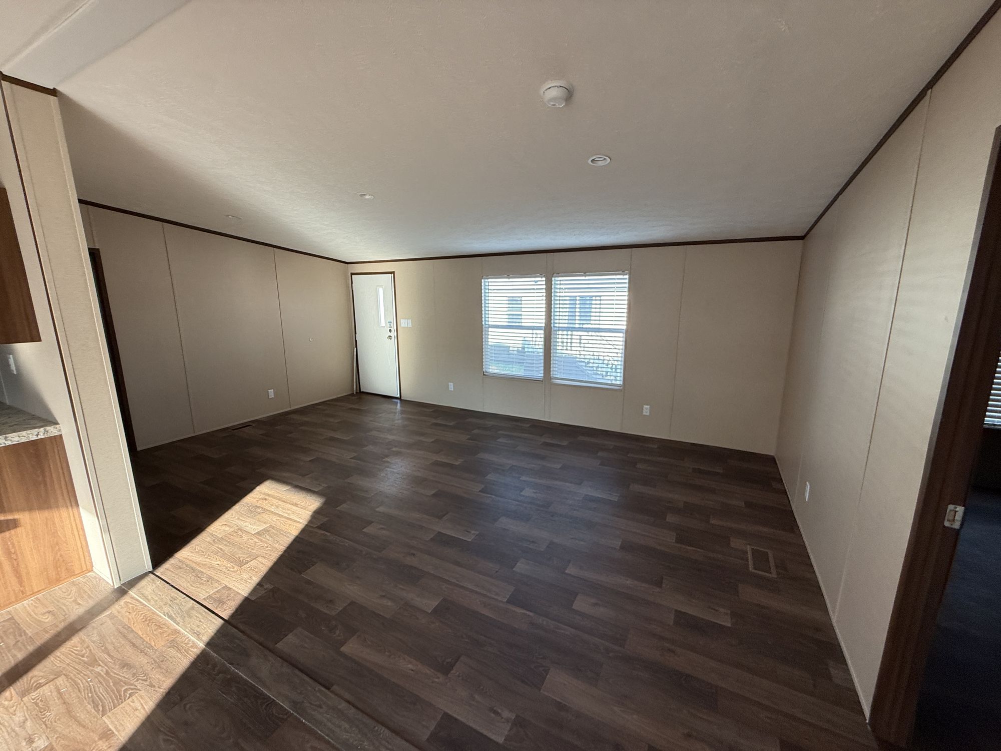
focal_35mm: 14
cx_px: 500
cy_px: 376
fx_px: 405
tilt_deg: -8.9
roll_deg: +1.2
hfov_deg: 102.1
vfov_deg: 85.7
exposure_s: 1/99
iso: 100
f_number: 2.2
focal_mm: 2.22
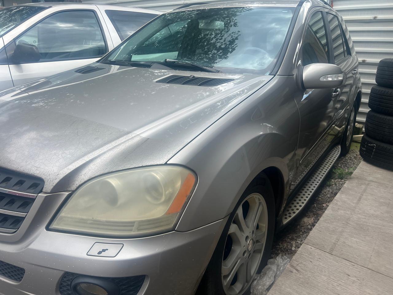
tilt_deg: -17.6
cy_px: 148
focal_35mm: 26
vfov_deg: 53.1
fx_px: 295
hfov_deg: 67.3
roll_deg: -0.8
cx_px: 196
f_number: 1.5
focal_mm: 5.7
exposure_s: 1/1295
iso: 50
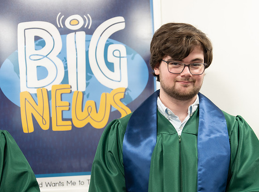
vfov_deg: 19.9
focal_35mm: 73
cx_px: 182
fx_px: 545
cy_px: 129
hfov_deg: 26.5
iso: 500
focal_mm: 50
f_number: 1.2
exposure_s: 1/320
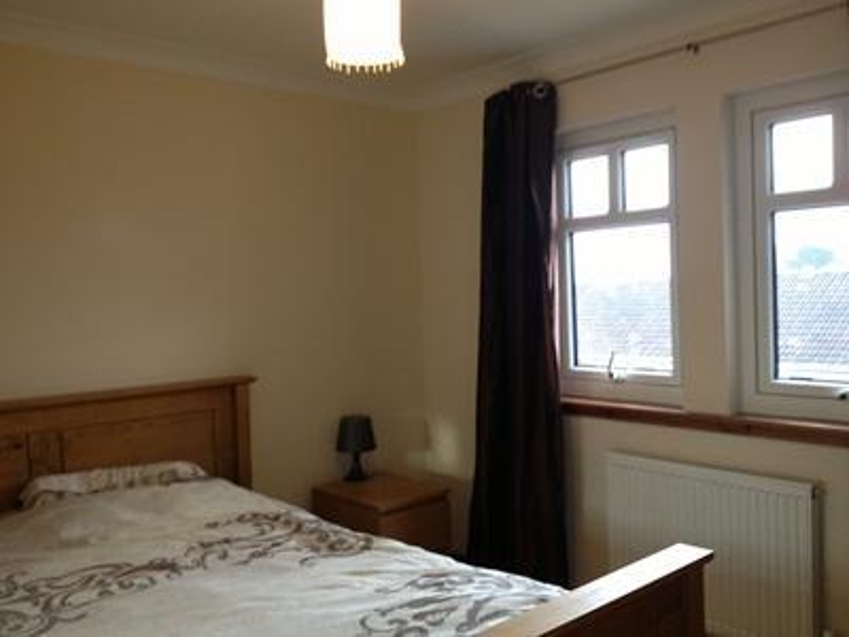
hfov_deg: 52.6
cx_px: 424
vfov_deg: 40.7
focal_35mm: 35
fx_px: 858
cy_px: 318
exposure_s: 1/20
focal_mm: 4.28
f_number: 2.4
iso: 100
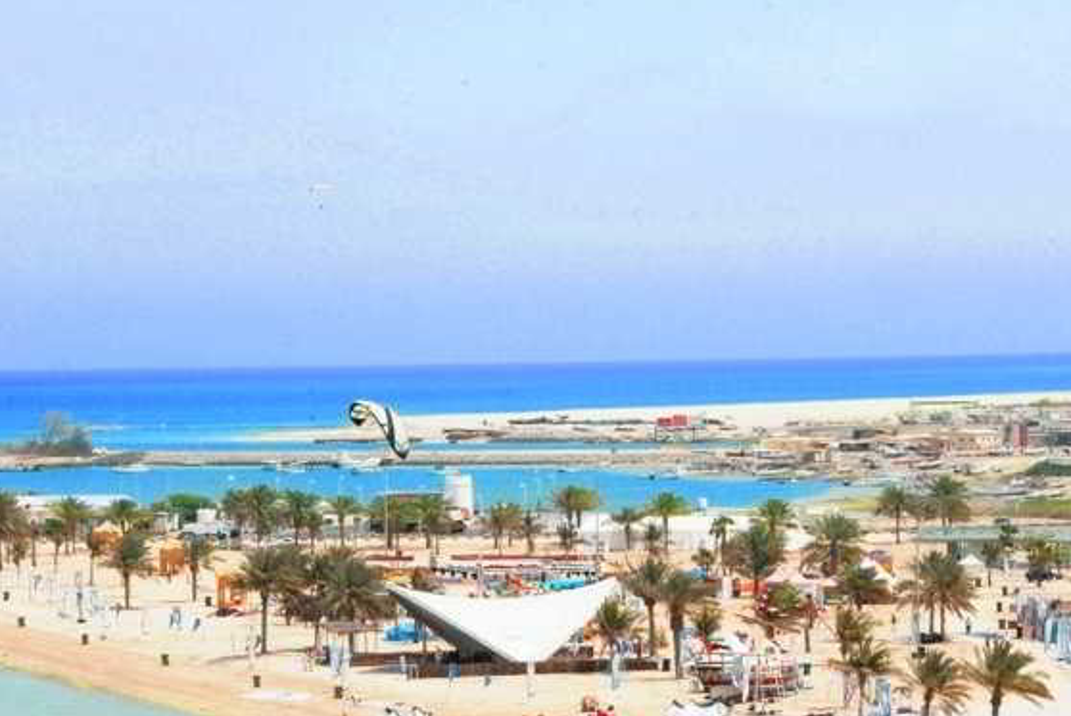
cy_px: 433
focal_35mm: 172
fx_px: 5121
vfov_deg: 8.0
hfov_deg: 11.9
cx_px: 430
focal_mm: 80
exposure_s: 1/60
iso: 125
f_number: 25
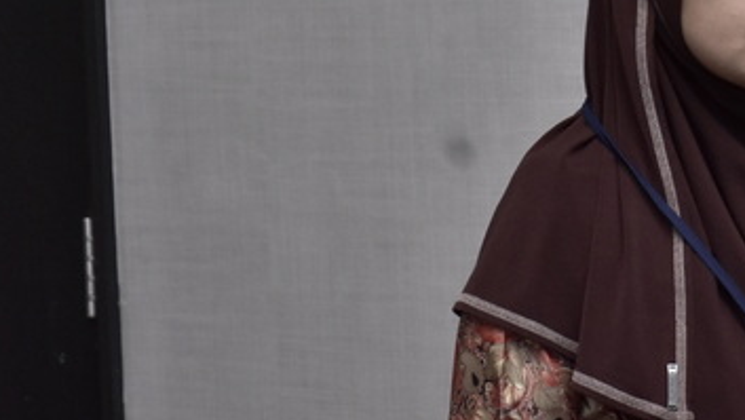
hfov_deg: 8.0
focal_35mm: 267
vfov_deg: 4.6
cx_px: 787
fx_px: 5281
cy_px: 241
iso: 1000
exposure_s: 1/50
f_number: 6.3
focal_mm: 75
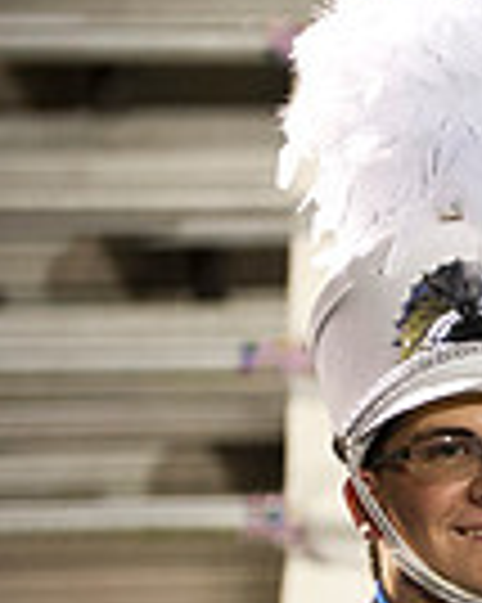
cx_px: 1266
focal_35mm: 488
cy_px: 657
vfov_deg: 4.0
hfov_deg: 3.1
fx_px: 8712
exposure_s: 1/125
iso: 3200
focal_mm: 120
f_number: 2.8
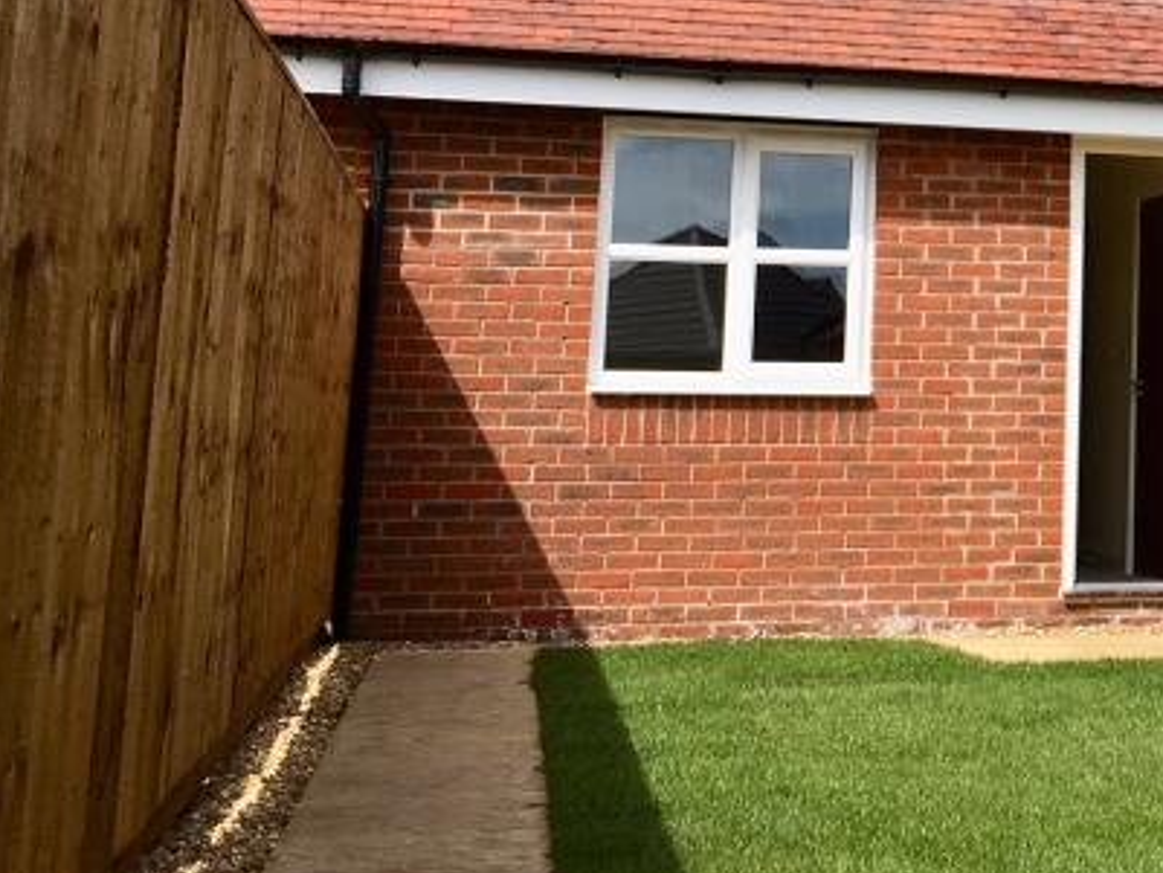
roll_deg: -0.8
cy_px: -12
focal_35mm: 74
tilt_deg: +9.7
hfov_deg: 24.4
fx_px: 2487
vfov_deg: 19.3
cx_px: 1311
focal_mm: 4.15
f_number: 2.2
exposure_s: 1/1221
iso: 25
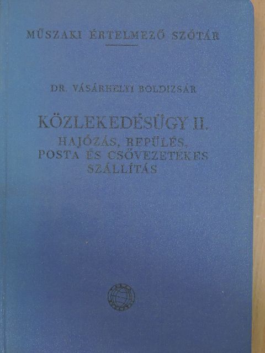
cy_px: 176
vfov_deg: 32.2
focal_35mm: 60
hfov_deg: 24.4
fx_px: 612
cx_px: 132
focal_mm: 10.7
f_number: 4.2
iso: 800
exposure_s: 1/30
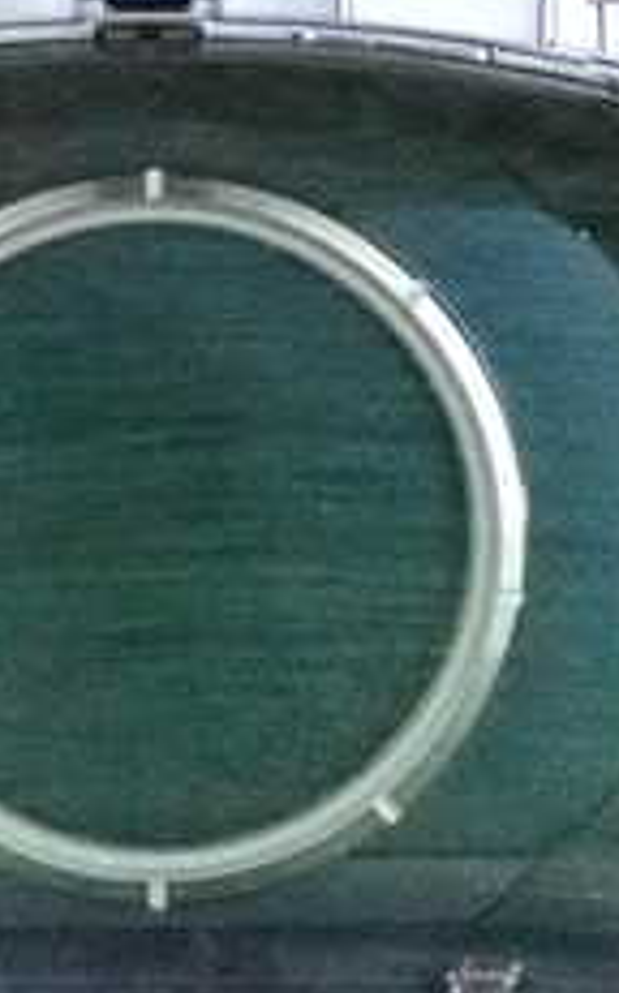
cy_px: 490
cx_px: 172
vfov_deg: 12.3
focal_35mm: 171
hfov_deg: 7.7
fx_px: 4624
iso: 6400
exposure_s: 1/125
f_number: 3.6
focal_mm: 11.09
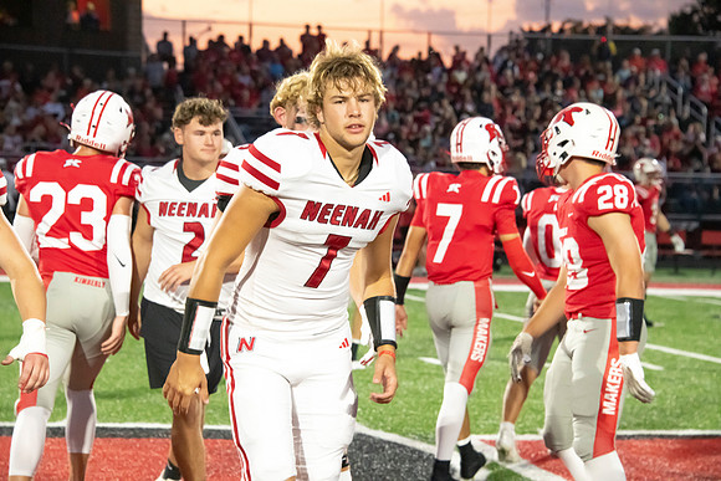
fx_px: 2504
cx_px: 360
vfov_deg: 11.0
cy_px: 240
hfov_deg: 16.4
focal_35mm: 125
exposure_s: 1/250
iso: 10000
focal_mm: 125
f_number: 7.1
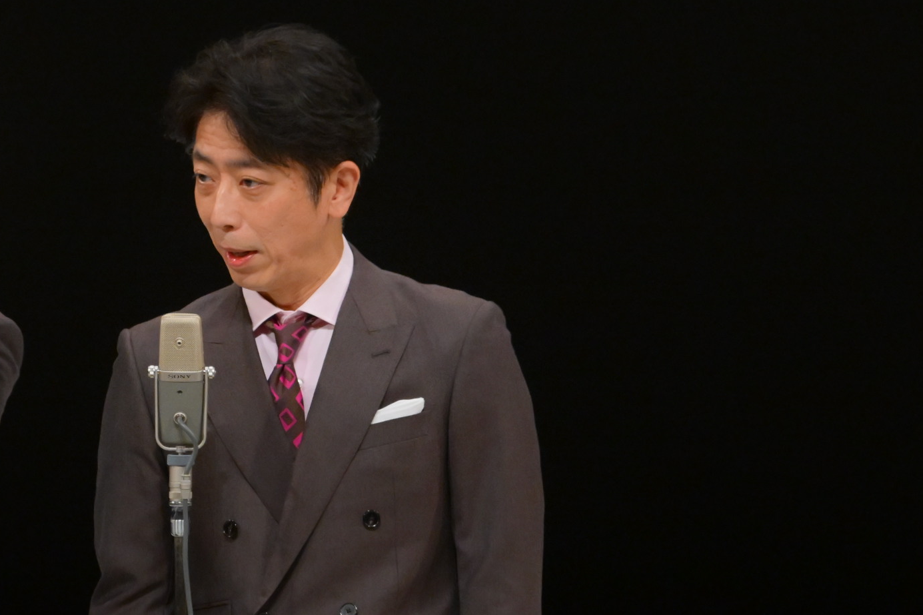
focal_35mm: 815
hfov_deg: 2.5
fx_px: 20892
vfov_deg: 1.7
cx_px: 87
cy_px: 381
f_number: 5.6
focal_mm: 280
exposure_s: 1/200
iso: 3200
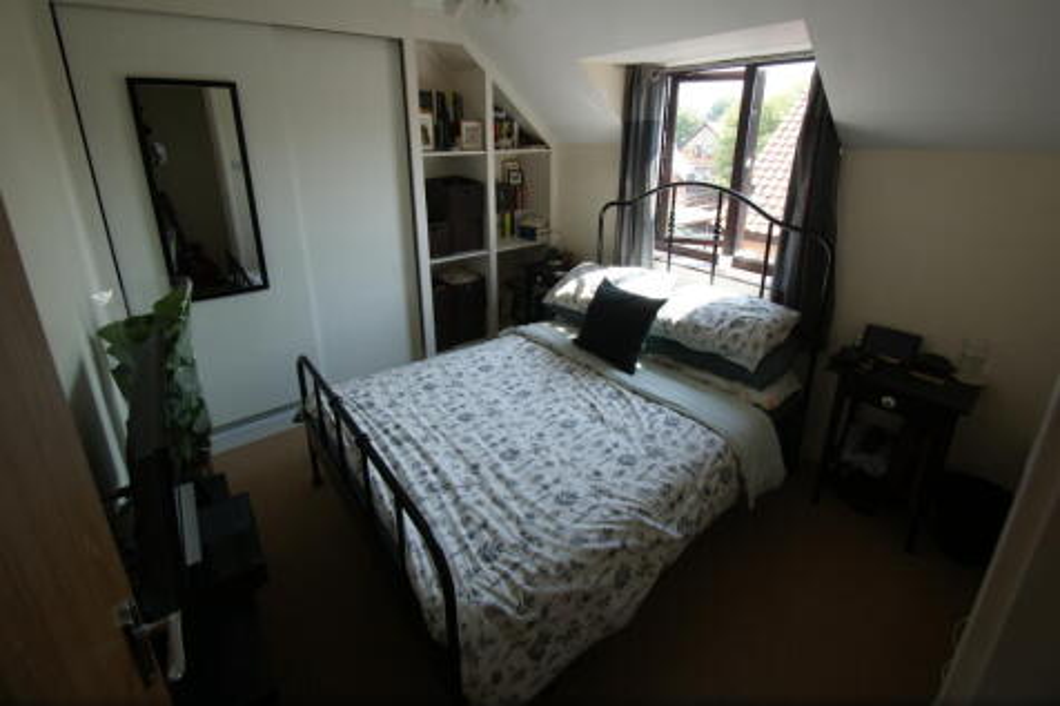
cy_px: 353
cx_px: 530
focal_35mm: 15
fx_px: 441
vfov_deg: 77.3
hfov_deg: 100.4
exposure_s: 1/50
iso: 100
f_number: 5.6
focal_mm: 10
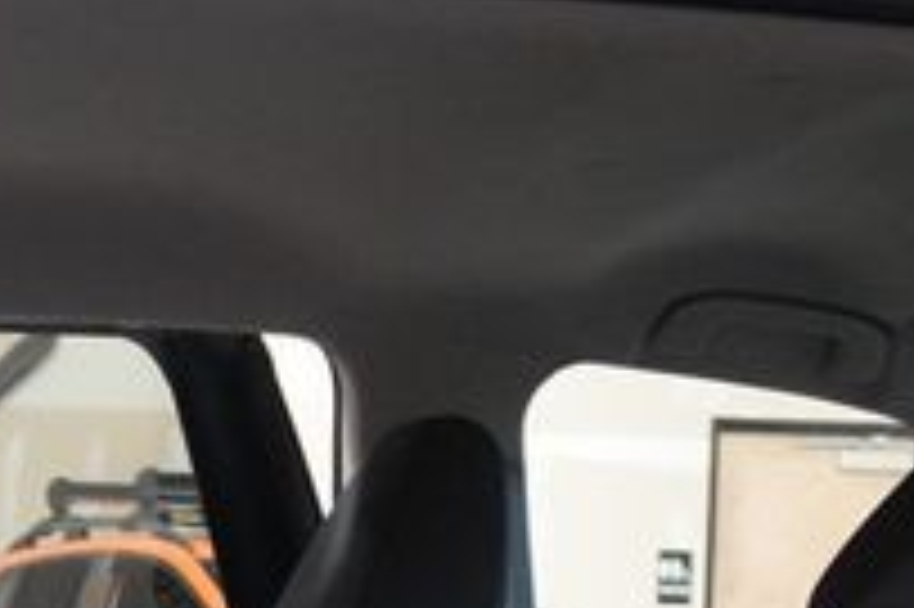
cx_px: 86
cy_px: 878
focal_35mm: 104
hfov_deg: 19.3
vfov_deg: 12.6
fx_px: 2638
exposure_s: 1/60
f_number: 4
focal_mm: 22
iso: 6400
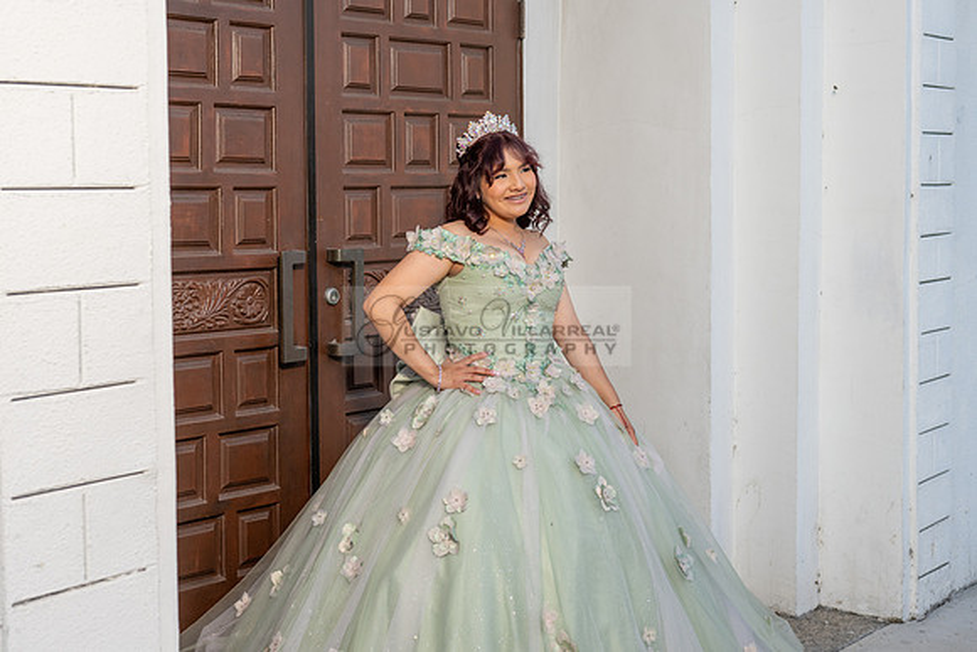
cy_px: 293
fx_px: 1472
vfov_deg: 25.0
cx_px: 465
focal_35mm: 54
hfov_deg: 36.7
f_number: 4.5
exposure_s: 1/200
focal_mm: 42
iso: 200
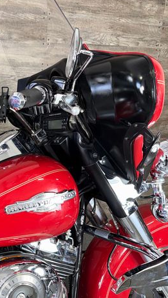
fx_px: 286
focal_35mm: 36
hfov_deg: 30.1
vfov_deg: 55.3
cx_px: -6
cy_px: 151
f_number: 1.78
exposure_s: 1/22
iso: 64
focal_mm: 6.76
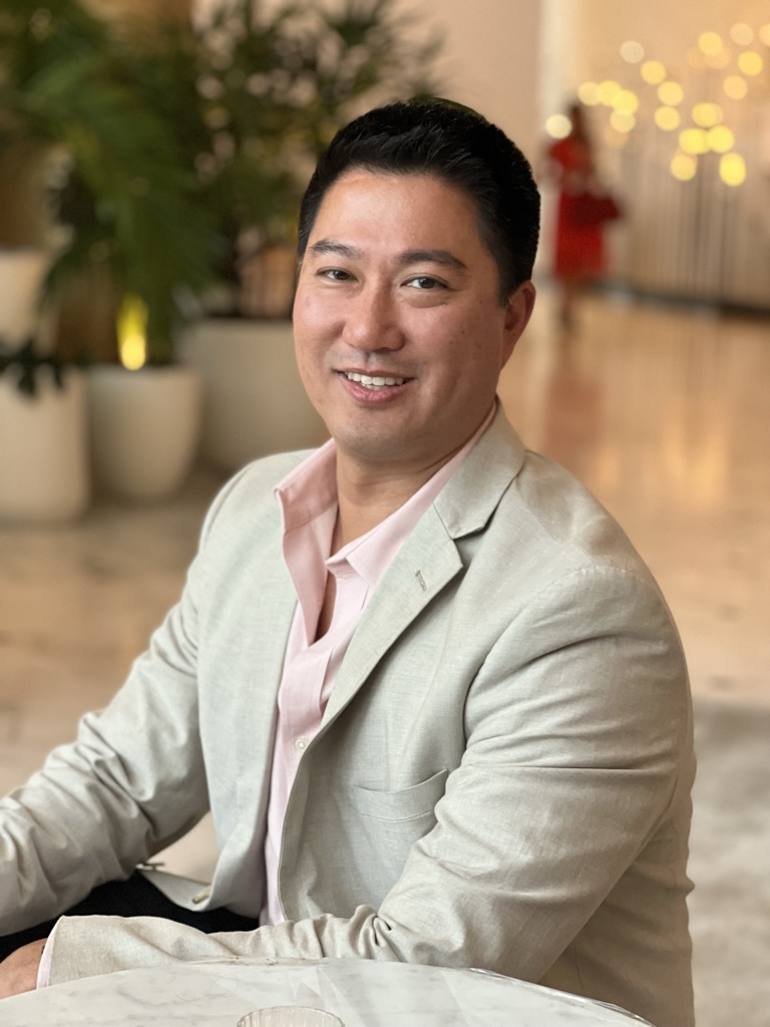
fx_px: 2284
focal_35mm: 77
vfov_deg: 25.3
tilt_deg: -8.8
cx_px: 385
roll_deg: -1.2
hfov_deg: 19.1
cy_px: 514
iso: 320
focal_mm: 9
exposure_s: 1/30
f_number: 2.8
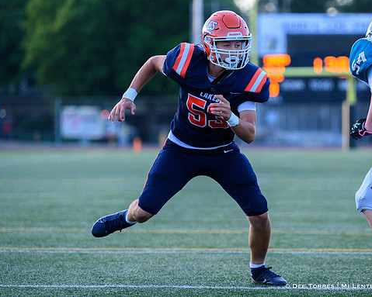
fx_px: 2983
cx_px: 232
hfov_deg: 7.1
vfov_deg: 5.7
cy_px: 155
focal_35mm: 271
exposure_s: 1/2000
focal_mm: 220
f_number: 4
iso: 3600
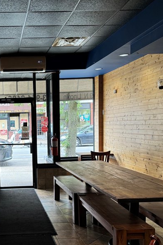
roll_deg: +1.5
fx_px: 292
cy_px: 148
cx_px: 14
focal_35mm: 43
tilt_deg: -3.8
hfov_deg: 29.8
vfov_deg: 45.2
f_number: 1.78
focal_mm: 6.76
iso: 125
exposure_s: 1/60
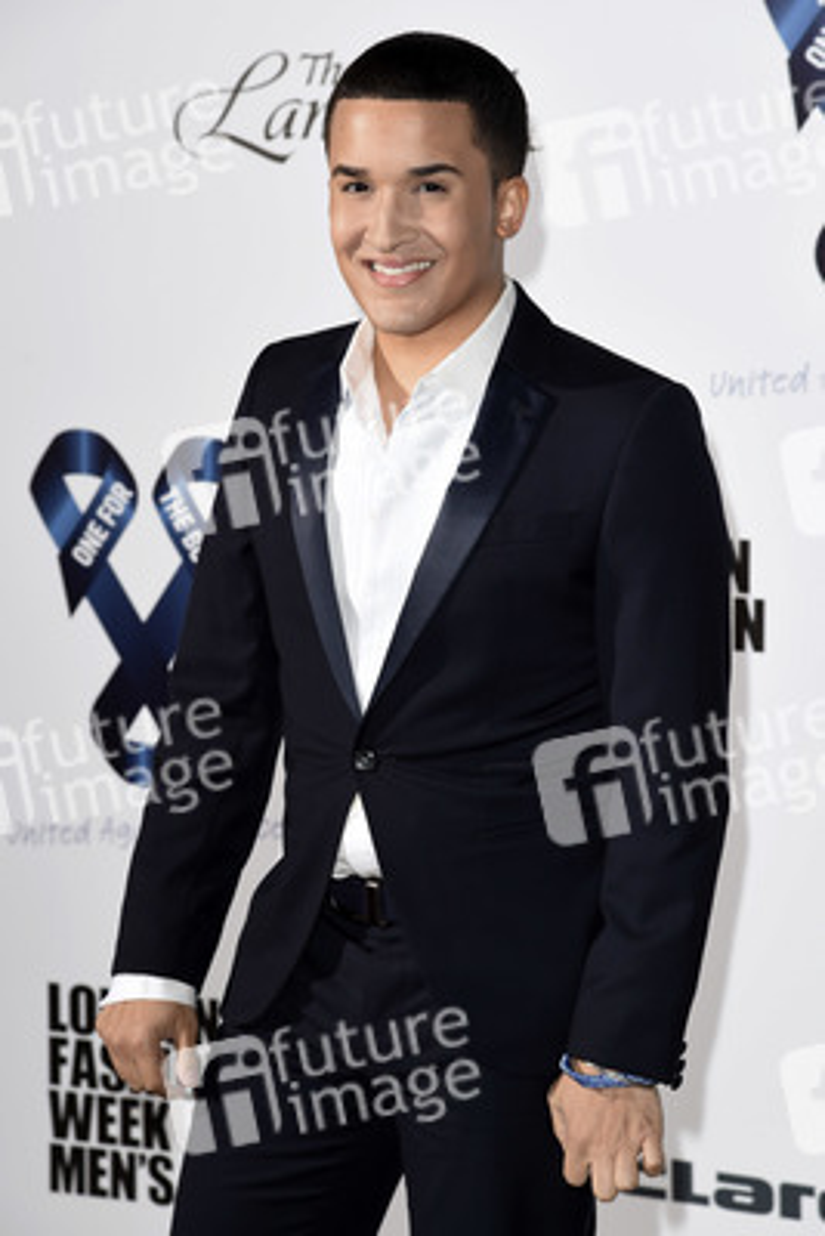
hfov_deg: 13.1
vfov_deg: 19.4
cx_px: 412
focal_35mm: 105
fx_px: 3606
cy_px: 618
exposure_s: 1/250
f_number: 6.3
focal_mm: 105
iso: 640
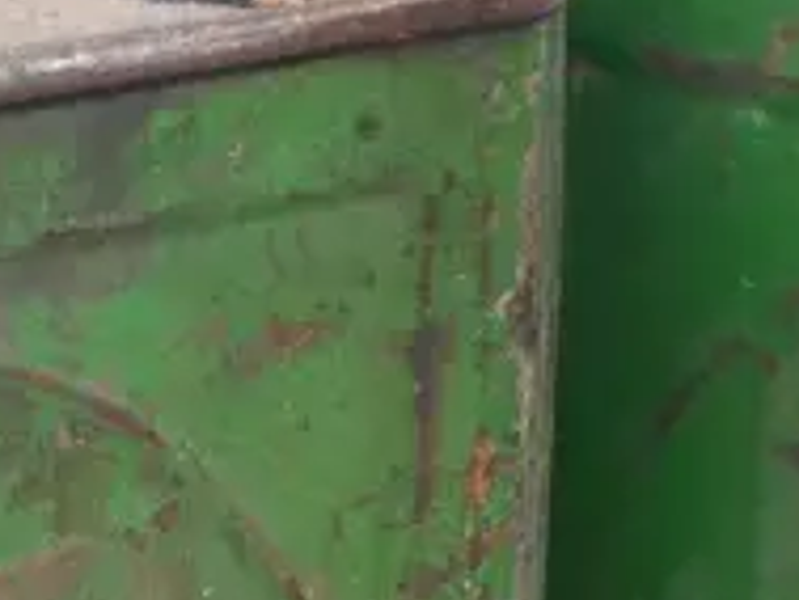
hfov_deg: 7.6
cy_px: 923
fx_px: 6005
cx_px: 380
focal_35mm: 260
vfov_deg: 5.7
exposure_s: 1/25
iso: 3200
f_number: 5
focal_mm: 24
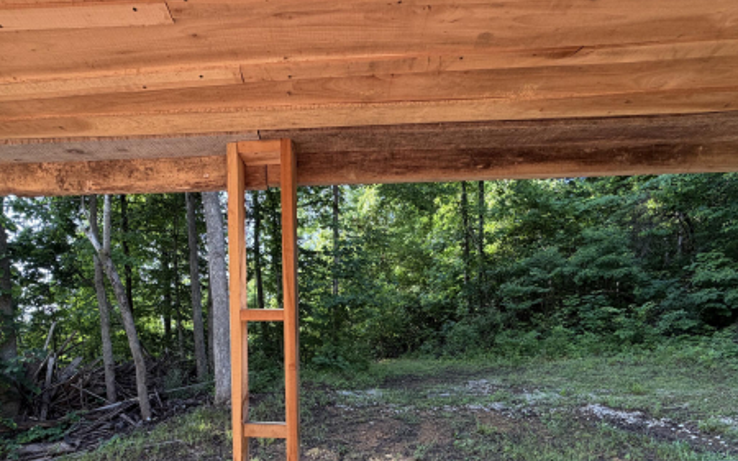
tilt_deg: -3.9
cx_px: 324
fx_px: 442
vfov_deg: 51.2
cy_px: 377
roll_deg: +1.8
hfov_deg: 79.3
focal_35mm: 22
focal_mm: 2.22
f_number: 2.2
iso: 80
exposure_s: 1/121
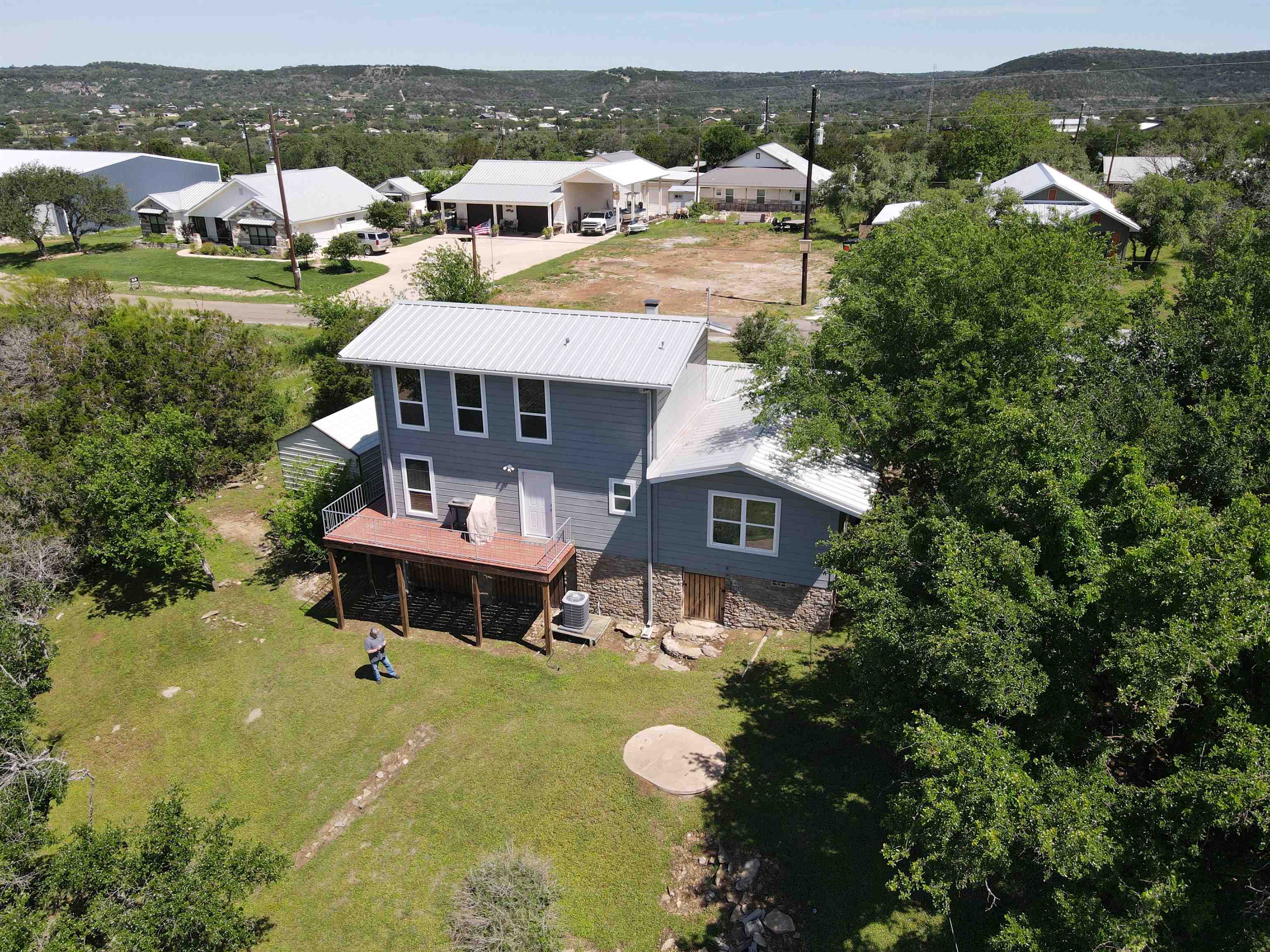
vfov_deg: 56.8
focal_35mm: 24
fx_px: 881
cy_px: 476
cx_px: 635
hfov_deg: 71.6
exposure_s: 1/640
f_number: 2.8
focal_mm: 4.5
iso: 100
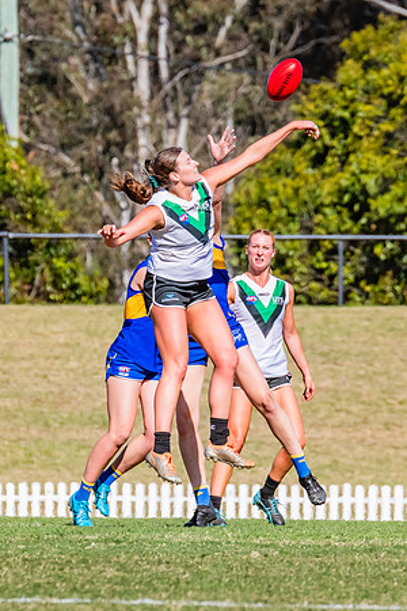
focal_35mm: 922
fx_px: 15635
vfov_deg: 2.2
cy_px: 294
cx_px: 190
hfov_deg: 1.5
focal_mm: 420
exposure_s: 1/1250
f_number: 11
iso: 640
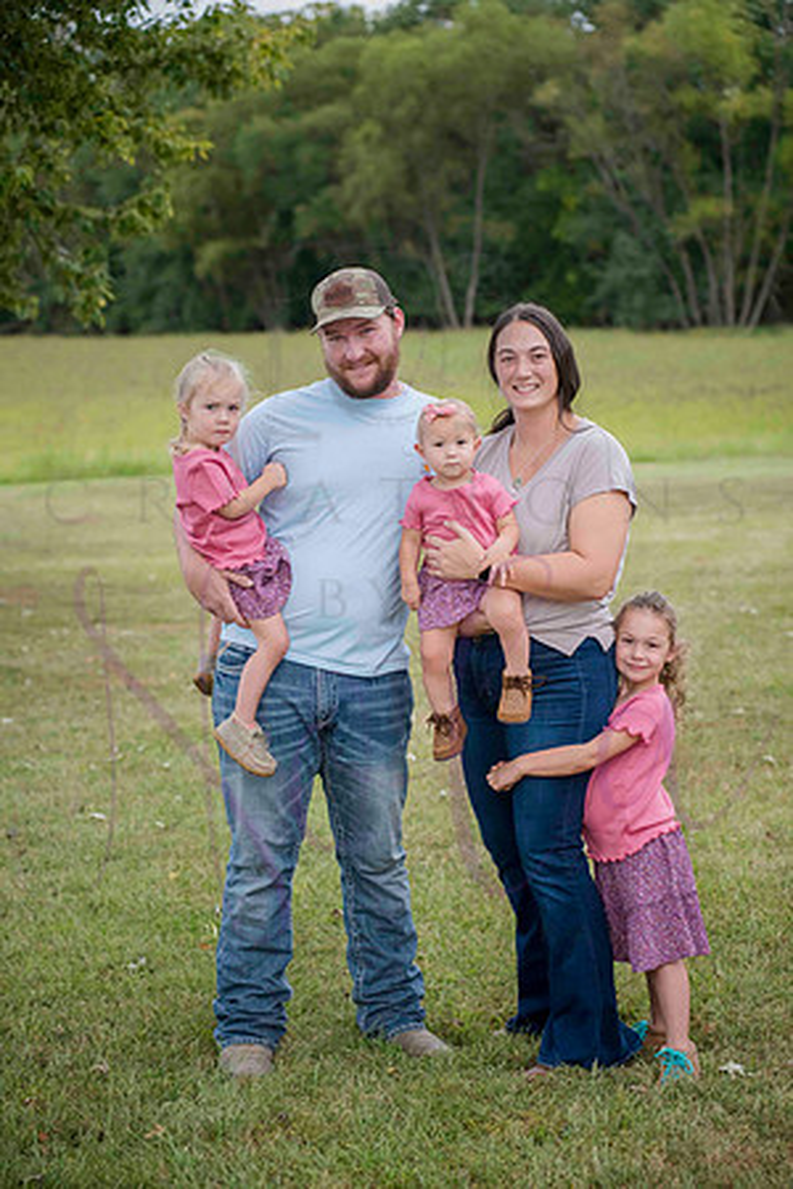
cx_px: 396
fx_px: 2643
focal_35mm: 80
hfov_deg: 17.1
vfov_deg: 25.4
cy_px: 594
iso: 400
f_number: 4.5
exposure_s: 1/500
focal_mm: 80
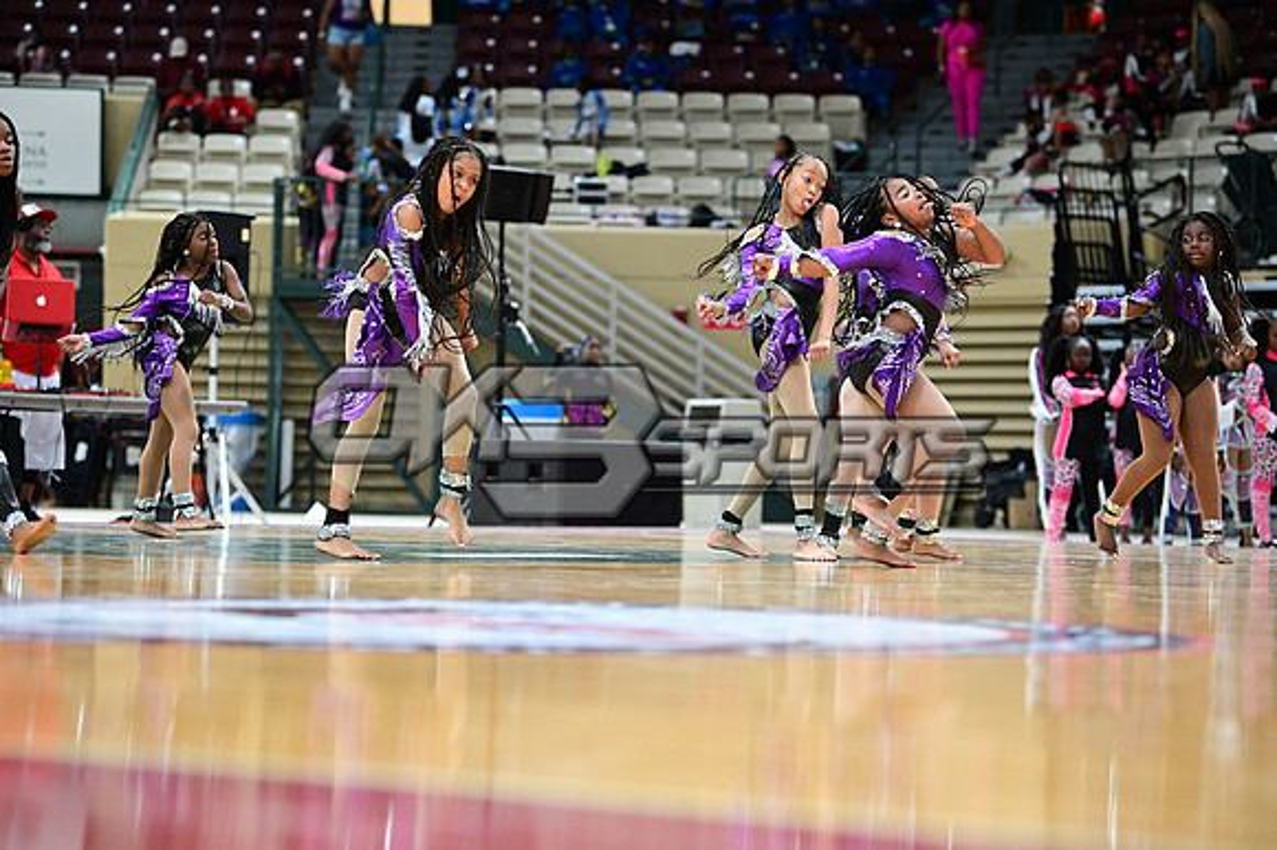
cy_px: 425
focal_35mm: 116
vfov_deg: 11.8
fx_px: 4112
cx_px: 638
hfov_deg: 17.7
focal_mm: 116
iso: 6400
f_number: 3.2
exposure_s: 1/1000
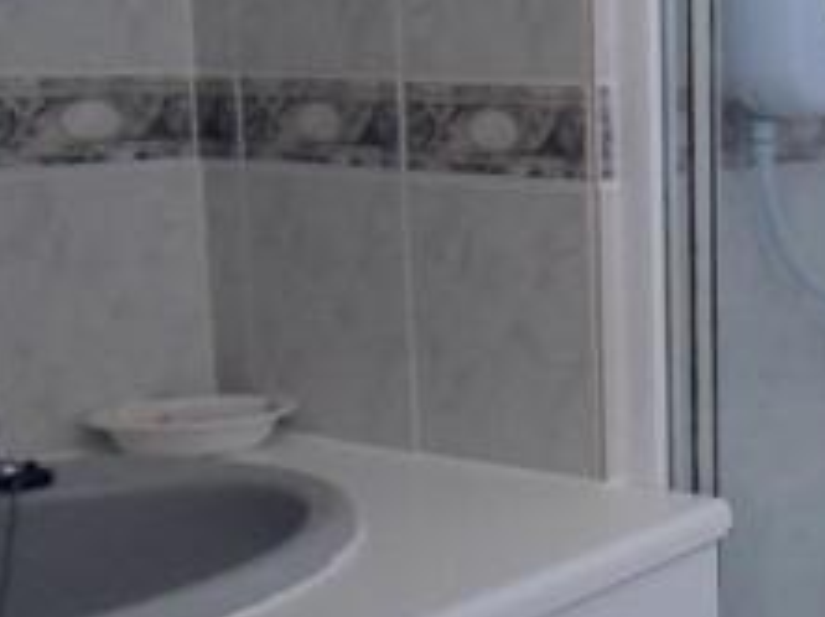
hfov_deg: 26.2
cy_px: 269
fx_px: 1500
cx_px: 1068
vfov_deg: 23.2
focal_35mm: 63
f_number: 3.3
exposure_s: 1/30
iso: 200
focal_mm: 4.2
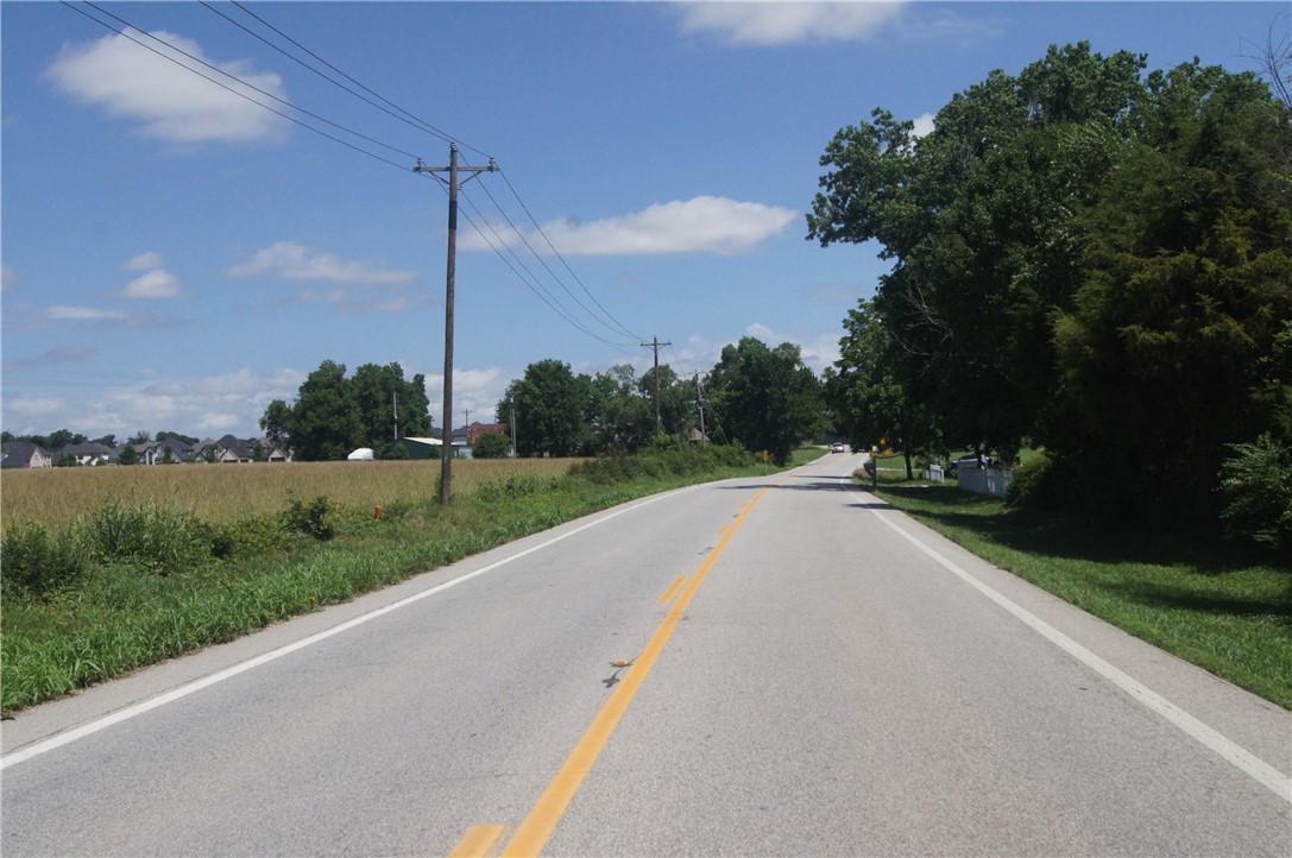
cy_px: 429
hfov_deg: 49.6
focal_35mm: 39
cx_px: 646
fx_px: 1398
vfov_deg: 34.1
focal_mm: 26
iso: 800
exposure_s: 1/1250
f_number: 13
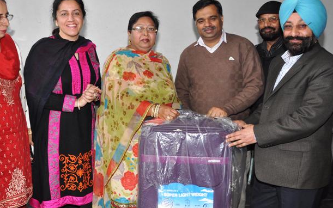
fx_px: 363
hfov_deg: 49.1
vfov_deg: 32.0
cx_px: 145
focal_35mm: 40
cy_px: 102
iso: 400
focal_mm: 20
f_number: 9
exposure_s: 1/320
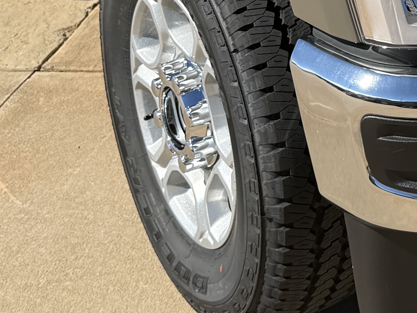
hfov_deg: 20.1
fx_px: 1121
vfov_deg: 14.7
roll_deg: -0.1
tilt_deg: -11.9
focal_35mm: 93
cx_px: 465
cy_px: -169
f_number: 1.78
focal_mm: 6.76
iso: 80
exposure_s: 1/4167
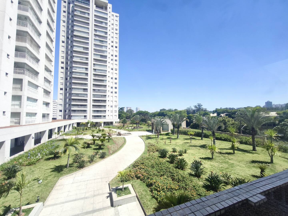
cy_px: 108
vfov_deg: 81.7
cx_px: 144
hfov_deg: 98.2
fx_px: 125
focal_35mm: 15
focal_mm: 1.91
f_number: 2.2
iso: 50
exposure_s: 1/437
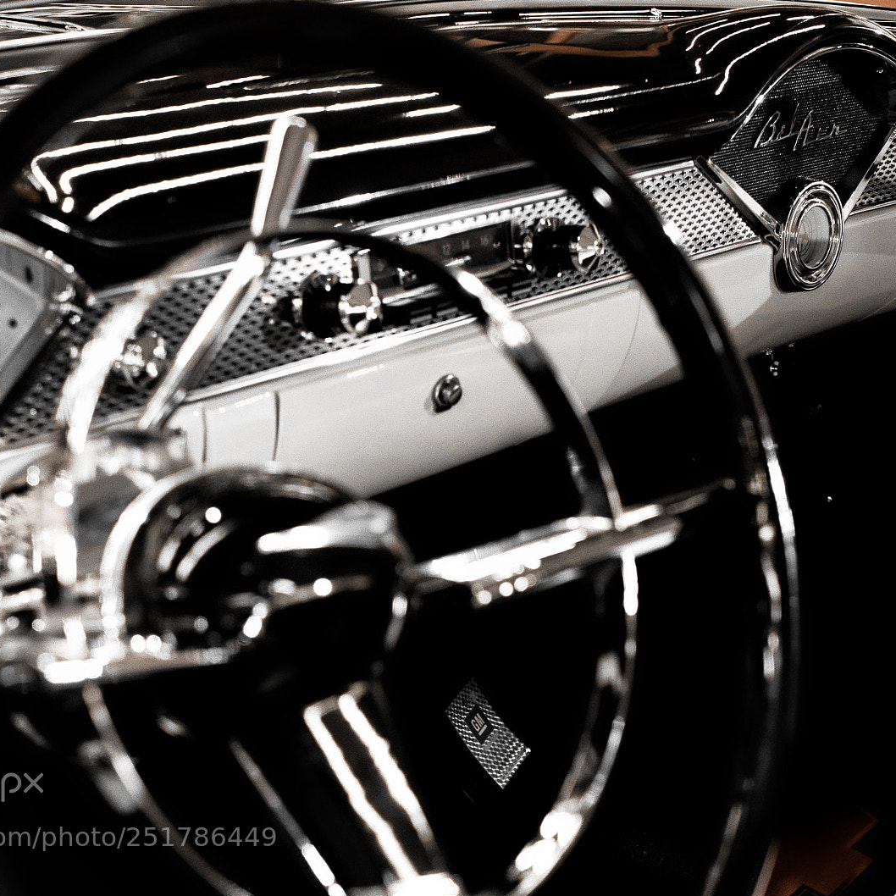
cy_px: 451
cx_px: 511
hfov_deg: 37.5
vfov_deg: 37.6
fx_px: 1318
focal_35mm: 45
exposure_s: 1/40
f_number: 4
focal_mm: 35
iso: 6400
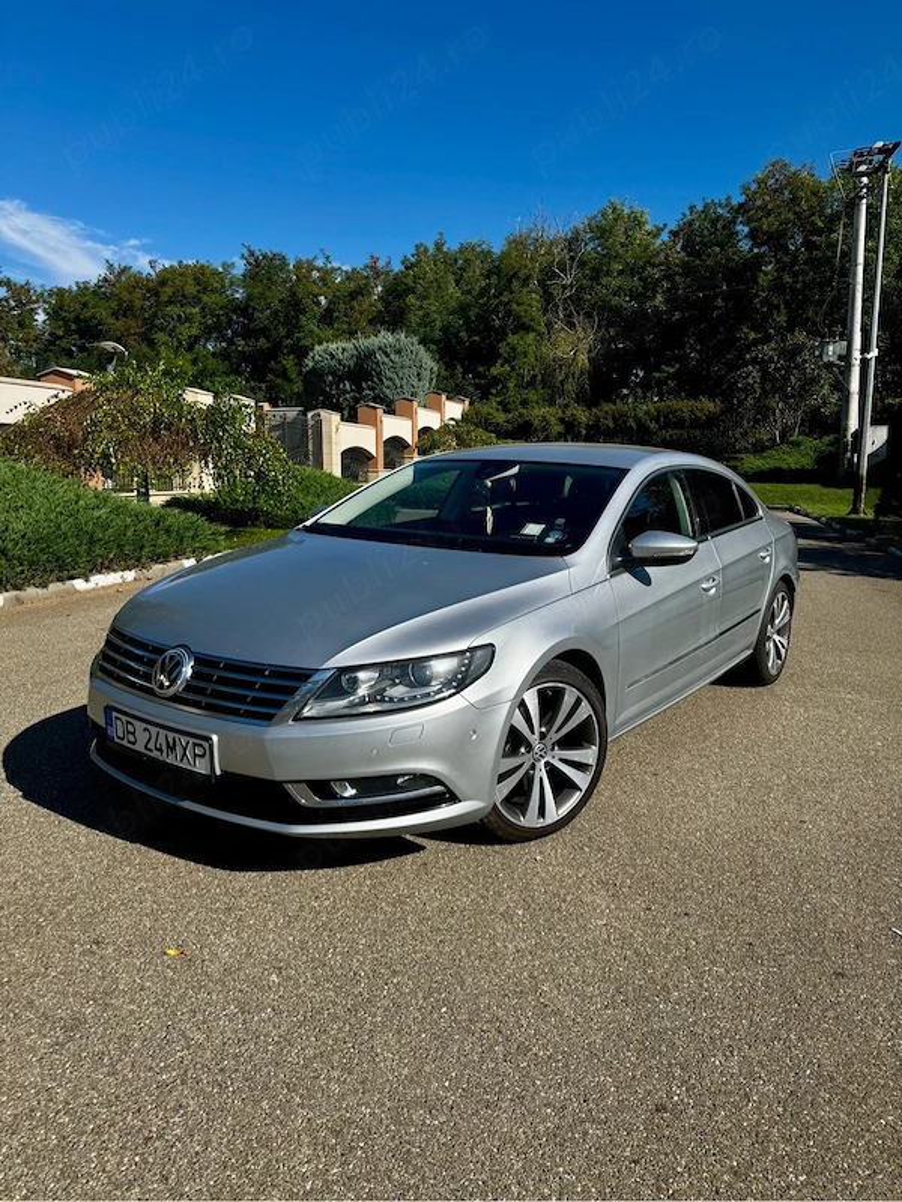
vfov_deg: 71.6
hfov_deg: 56.8
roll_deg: -0.6
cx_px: 451
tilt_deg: -9.3
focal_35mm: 24
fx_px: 834
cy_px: 601
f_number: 1.78
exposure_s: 1/4310
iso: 80
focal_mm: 6.76
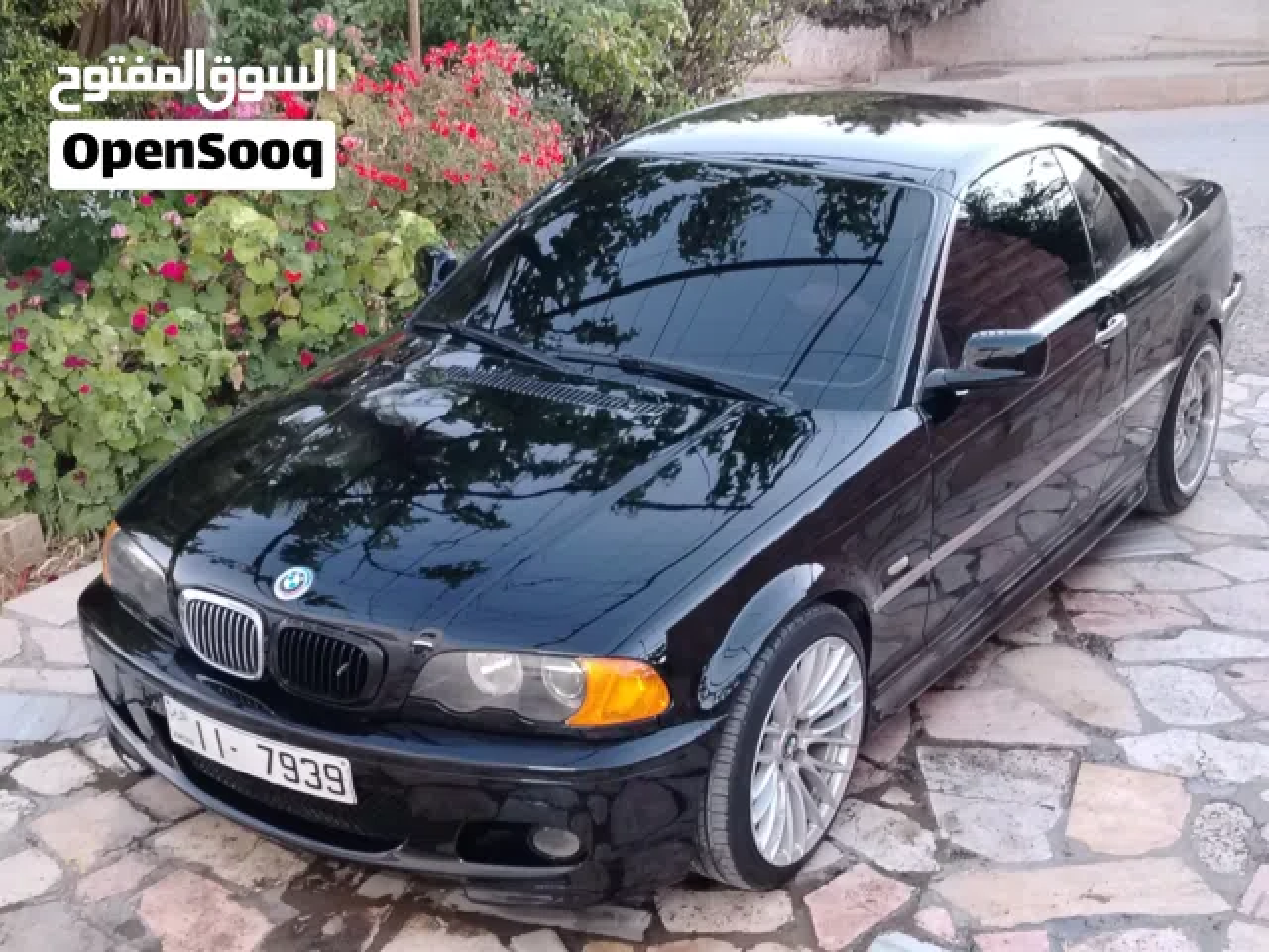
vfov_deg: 29.1
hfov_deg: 38.2
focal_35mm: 50
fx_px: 1833
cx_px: 634
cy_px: 476
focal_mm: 5.25
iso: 1588
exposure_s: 1/33.3
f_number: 1.75
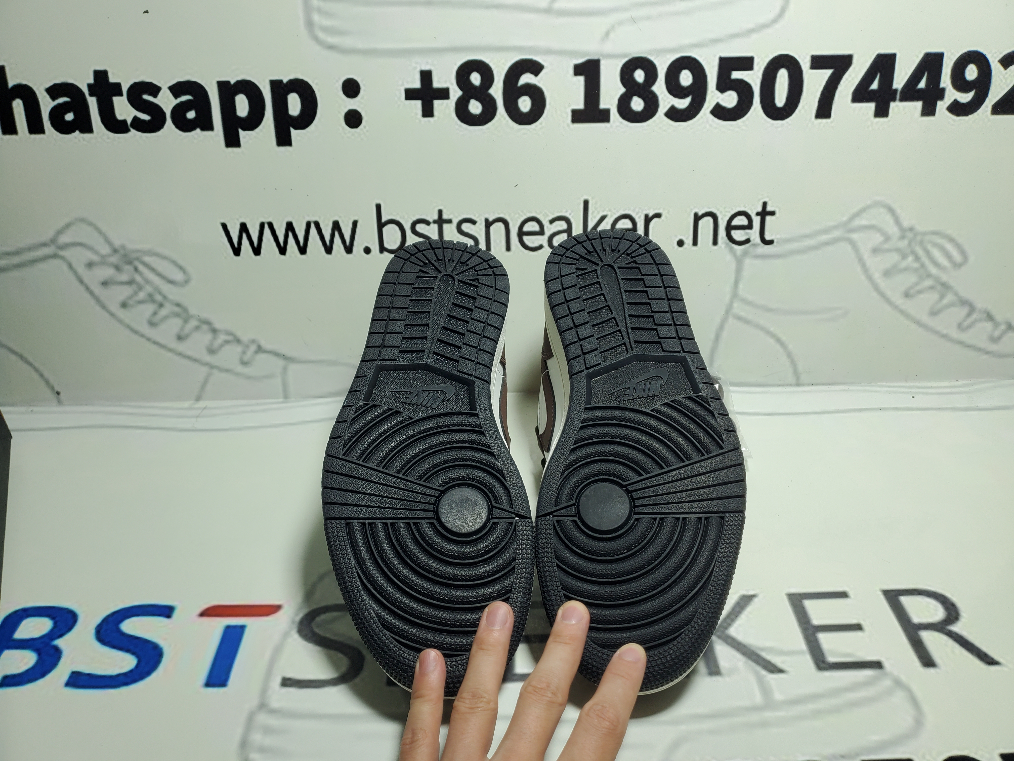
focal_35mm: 26
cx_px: 507
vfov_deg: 53.1
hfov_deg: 67.3
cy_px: 380
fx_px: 762
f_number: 1.5
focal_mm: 4.3
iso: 50
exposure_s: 1/533
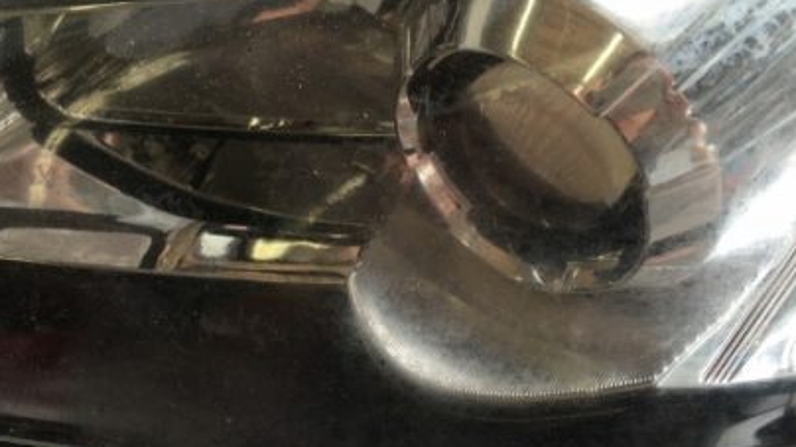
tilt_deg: -50.6
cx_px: 347
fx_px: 907
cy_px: 180
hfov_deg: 47.3
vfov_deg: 27.6
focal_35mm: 43
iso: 25
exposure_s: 1/178
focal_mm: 4.15
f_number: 2.2
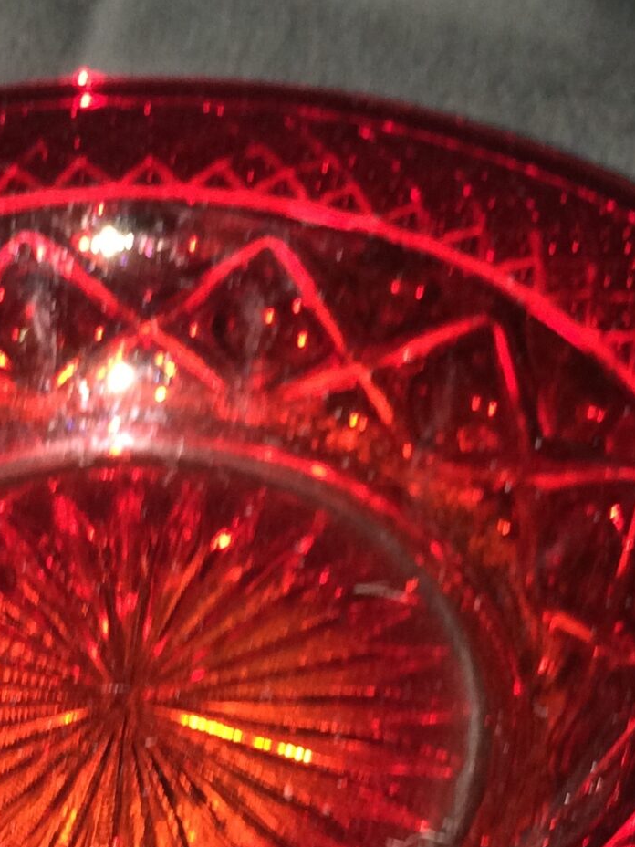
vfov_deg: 24.1
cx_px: 151
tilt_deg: -47.4
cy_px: 656
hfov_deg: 18.3
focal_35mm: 80
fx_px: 1957
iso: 100
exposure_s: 1/16
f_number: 2.2
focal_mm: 4.15
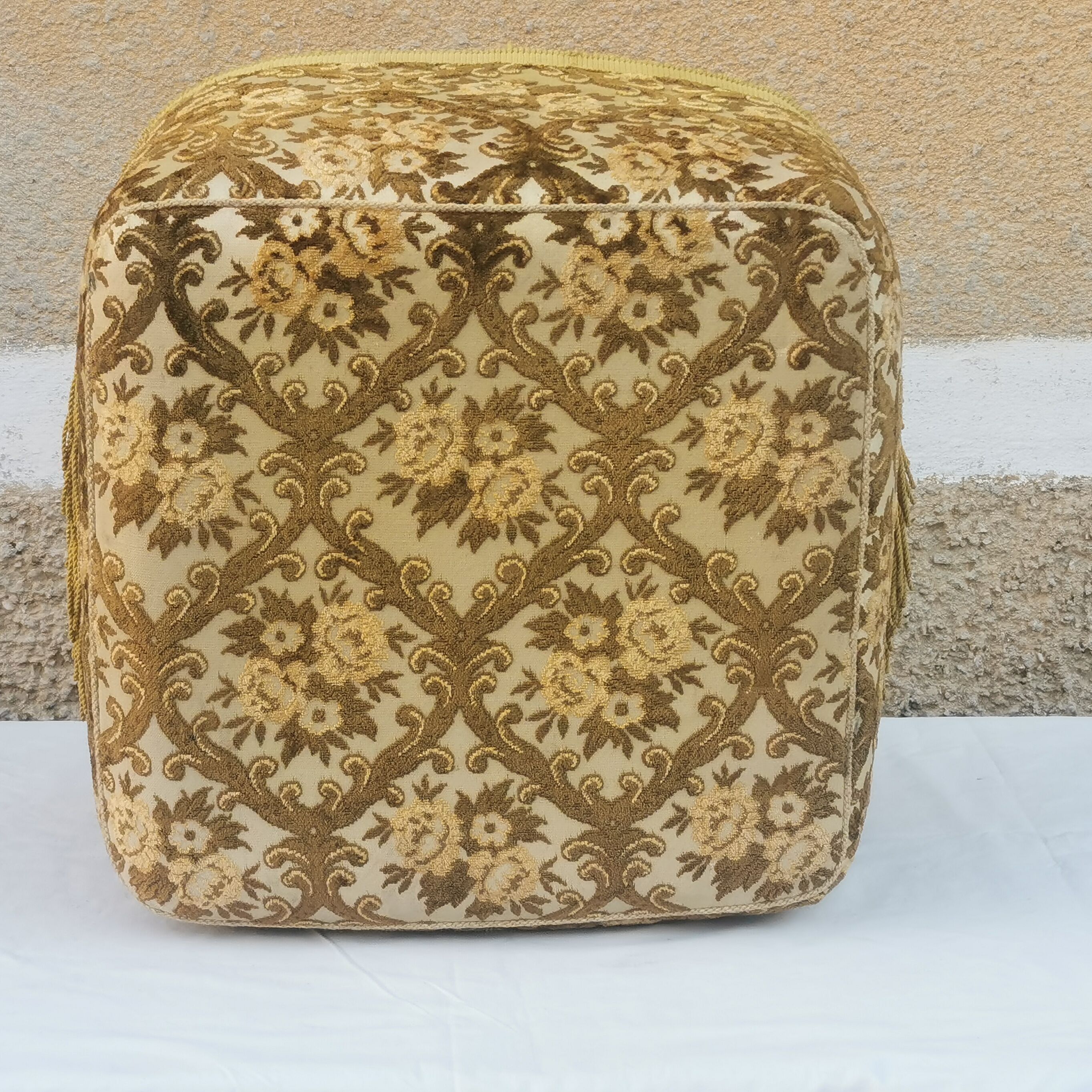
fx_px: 3212
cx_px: 449
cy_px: 548
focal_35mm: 90
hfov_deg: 19.3
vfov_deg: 19.3
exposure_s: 1/120
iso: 64
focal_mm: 5.58
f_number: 1.8
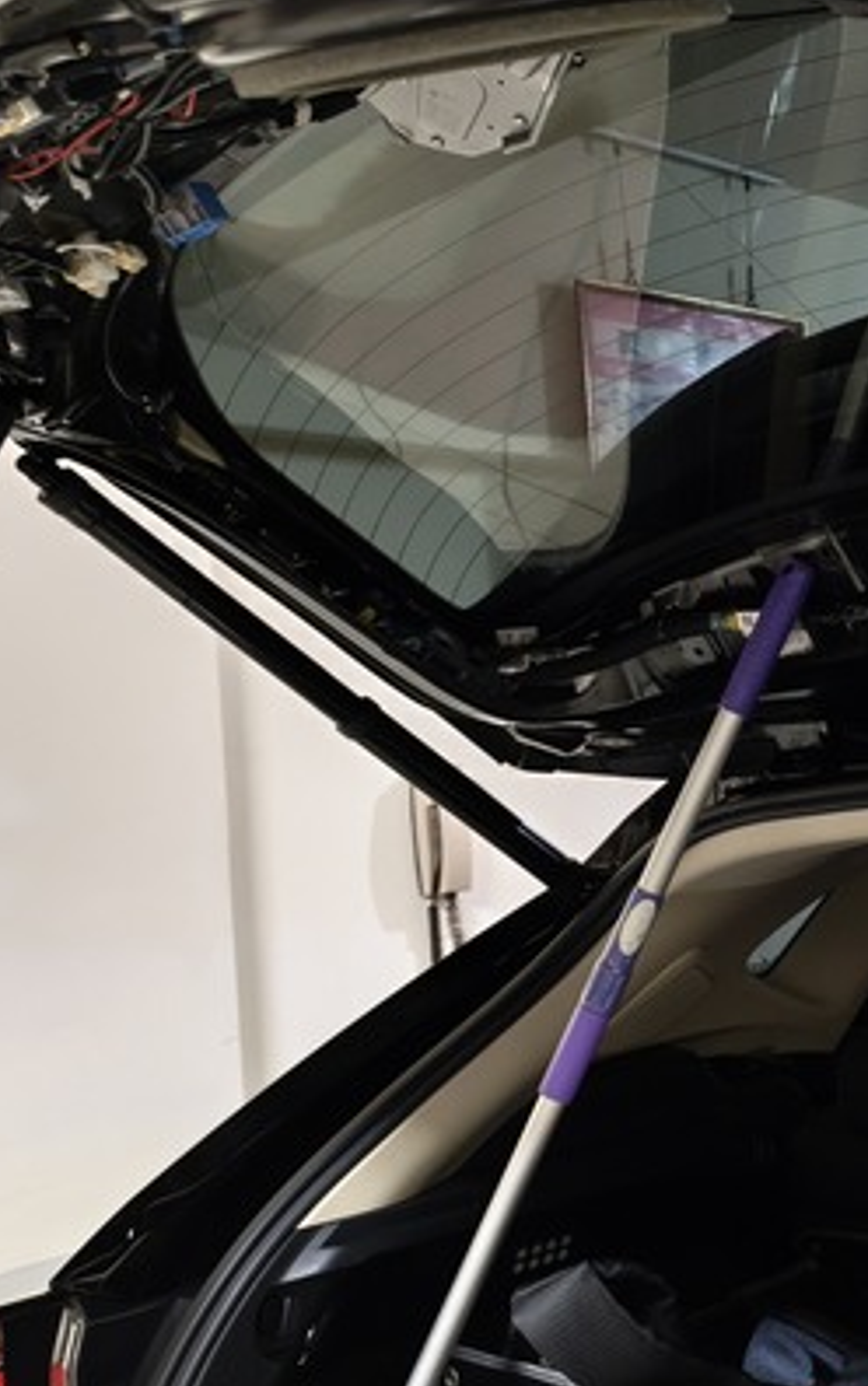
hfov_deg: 23.5
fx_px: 1814
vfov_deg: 41.8
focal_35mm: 48
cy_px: 758
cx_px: 1155
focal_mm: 6.45
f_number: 1.62
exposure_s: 1/24
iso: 800
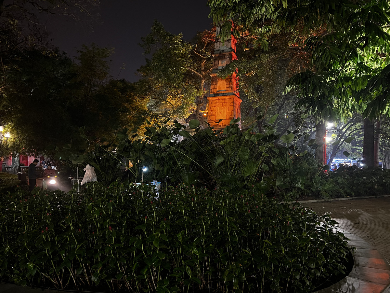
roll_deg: -0.8
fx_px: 293
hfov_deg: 67.3
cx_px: 195
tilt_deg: +3.4
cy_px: 146
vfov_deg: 53.1
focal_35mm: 26
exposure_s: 1/25
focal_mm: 5.7
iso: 800
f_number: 1.5
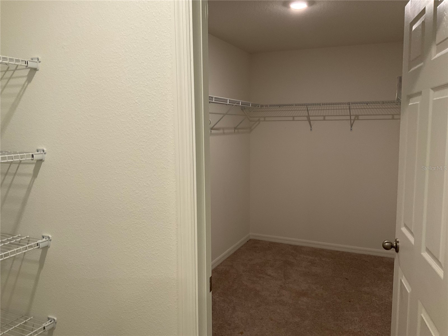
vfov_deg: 48.2
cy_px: 168
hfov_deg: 61.7
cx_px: 224
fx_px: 375
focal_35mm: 29
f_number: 1.8
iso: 80
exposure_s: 1/60
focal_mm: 3
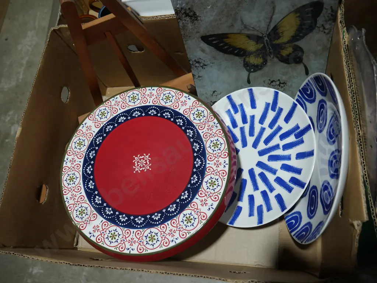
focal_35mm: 28
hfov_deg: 63.4
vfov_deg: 49.7
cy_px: 142
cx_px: 188
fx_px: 305
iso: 200
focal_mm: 14
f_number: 4
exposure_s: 1/125
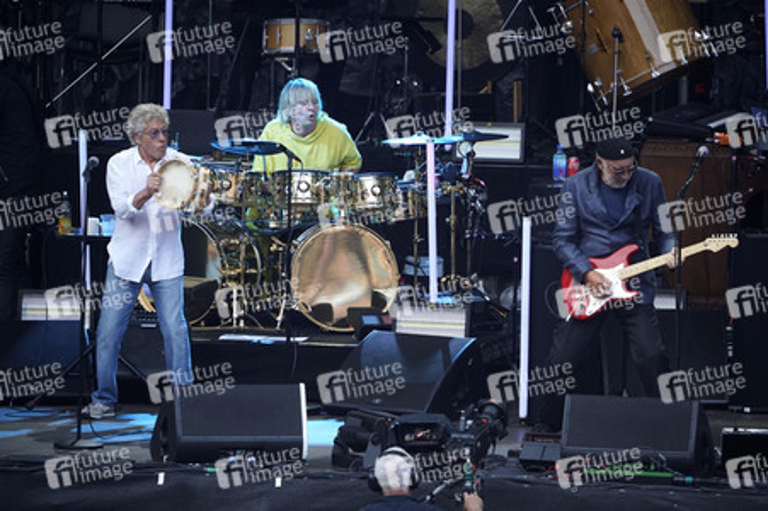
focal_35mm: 481
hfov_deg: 4.3
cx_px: 384
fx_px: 10254
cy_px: 256
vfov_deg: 2.9
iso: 2000
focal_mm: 481
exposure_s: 1/400
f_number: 6.3
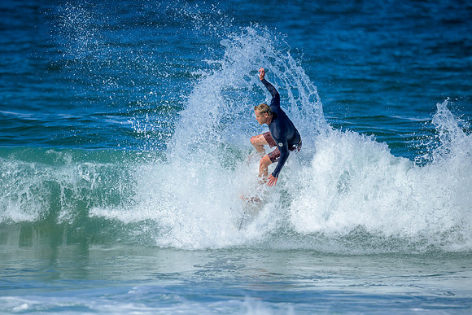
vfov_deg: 1.7
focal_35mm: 800
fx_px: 10491
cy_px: 158
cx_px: 236
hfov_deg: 2.6
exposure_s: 1/2500
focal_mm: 800
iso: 280
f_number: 6.3
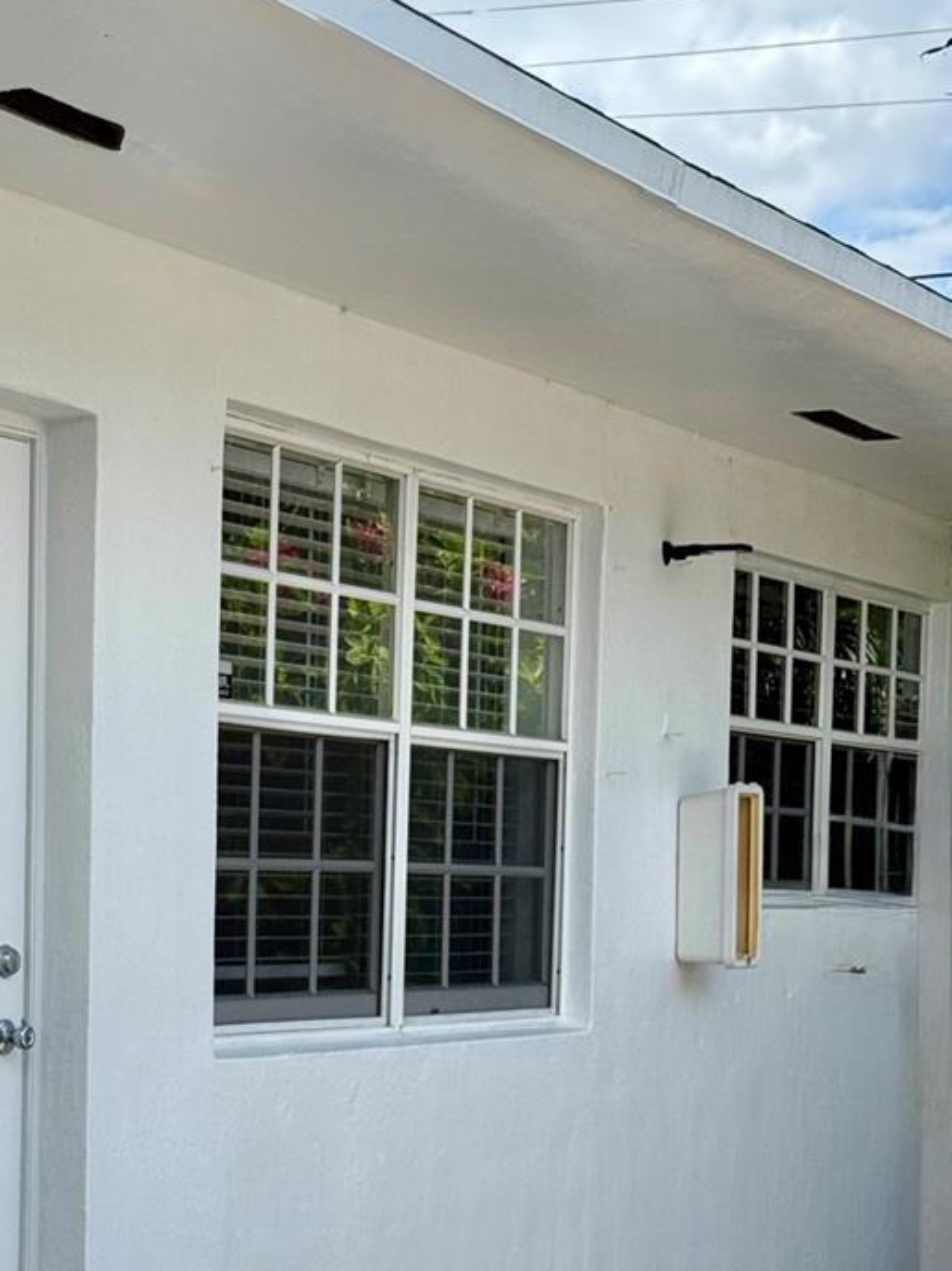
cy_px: 1015
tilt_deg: -1.9
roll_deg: -1.7
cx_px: 126
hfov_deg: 17.3
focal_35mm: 84
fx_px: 3082
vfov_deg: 23.0
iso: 64
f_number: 1.78
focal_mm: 6.76
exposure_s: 1/2577
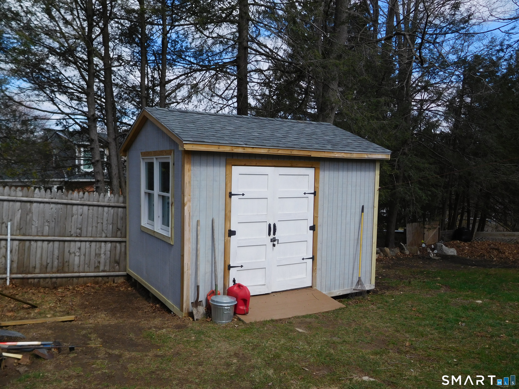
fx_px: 420
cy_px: 194
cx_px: 260
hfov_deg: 63.4
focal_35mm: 28
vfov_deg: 49.7
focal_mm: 5
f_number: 3.5
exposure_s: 1/1250
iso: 125
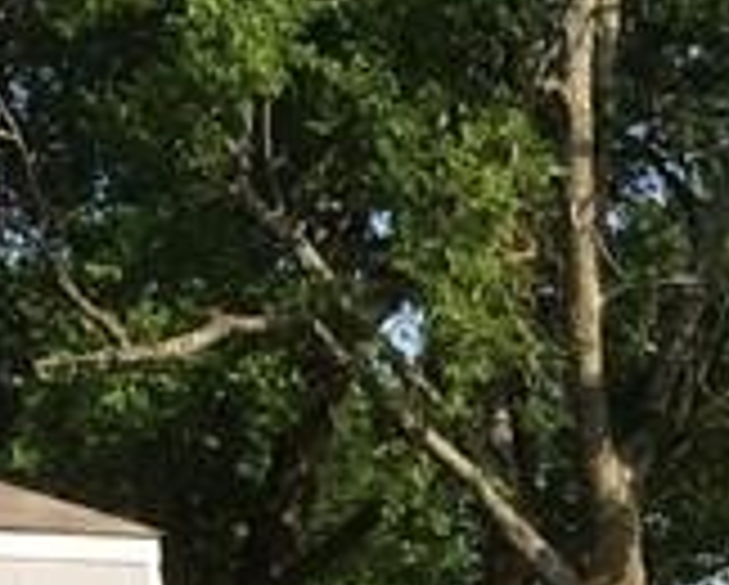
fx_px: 3867
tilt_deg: -13.3
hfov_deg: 10.4
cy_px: 1508
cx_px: 1094
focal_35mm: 179
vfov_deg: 7.9
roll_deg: +3.9
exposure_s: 1/1172
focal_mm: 4.15
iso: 32
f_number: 2.2
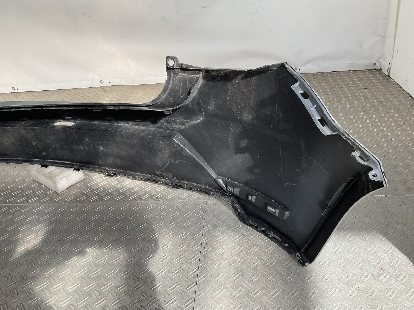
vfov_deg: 48.2
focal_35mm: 29
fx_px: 347
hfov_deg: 61.7
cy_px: 155
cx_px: 207
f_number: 1.8
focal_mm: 3
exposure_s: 1/344
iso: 16
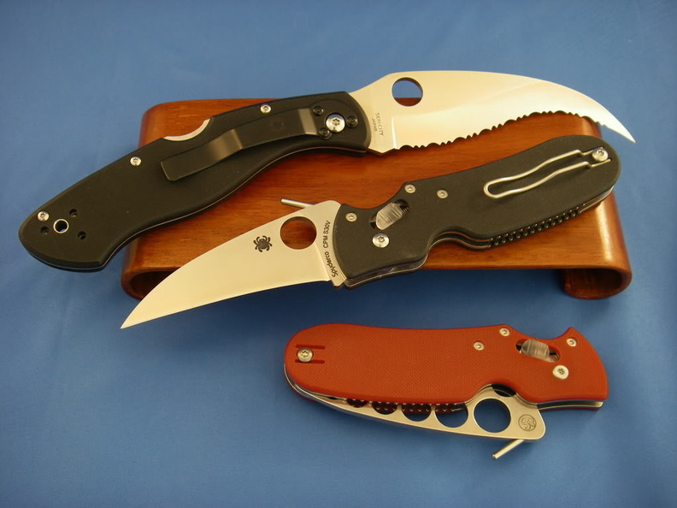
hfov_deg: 38.9
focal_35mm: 49
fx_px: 958
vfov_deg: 29.7
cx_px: 338
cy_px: 254
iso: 100
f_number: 3.5
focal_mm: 8.1
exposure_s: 1/8
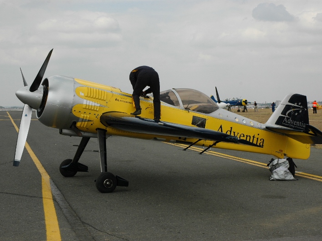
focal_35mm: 62
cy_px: 120
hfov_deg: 31.2
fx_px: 577
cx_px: 168
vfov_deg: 23.6
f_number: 10
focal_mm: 38
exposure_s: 1/500
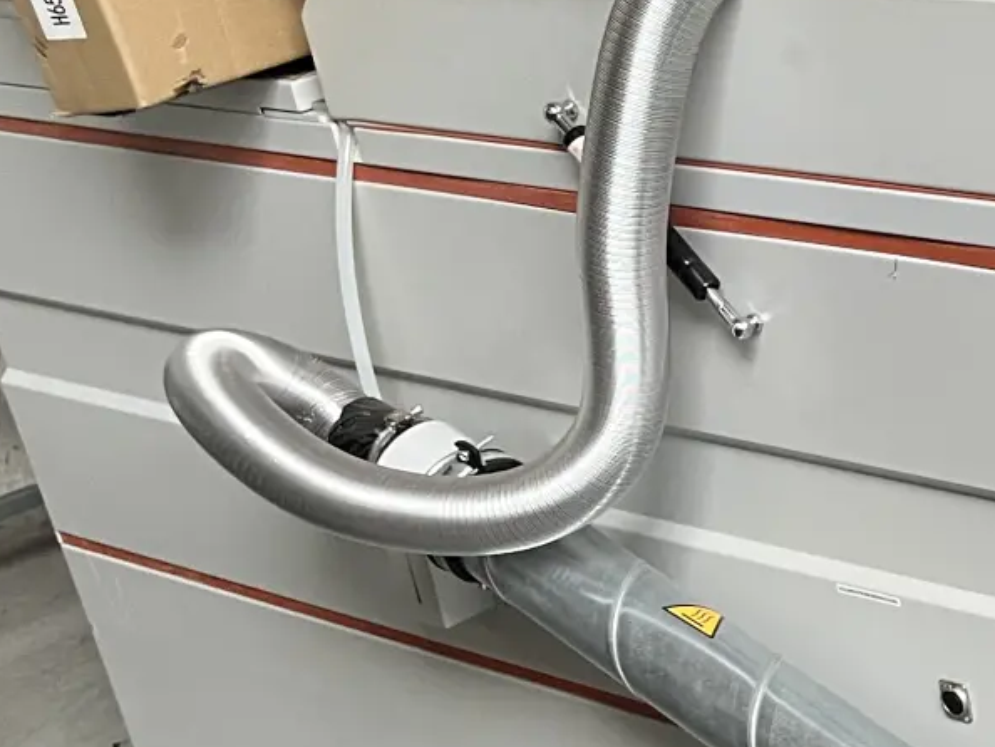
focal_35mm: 84
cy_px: 558
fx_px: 2415
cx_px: 1402
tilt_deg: -24.7
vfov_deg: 17.5
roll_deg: +6.1
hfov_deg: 20.6
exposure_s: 1/60
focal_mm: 5.1
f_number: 1.6
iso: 125
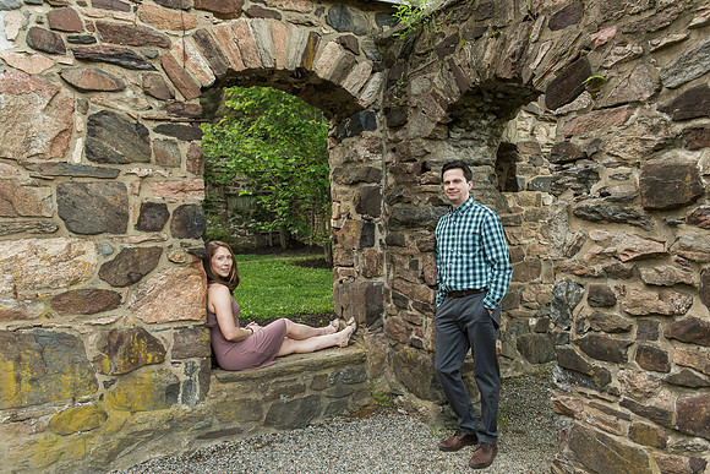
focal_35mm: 28
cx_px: 355
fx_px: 552
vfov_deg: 46.4
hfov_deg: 65.5
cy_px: 237
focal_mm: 28
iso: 800
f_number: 4
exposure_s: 1/125
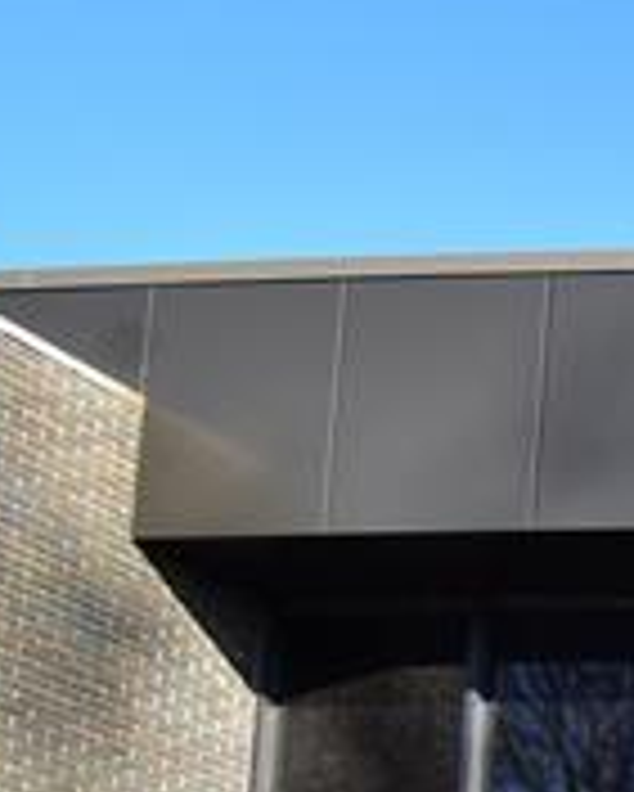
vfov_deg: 19.6
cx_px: 2019
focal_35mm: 82
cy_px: 1251
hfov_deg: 10.6
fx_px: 1922
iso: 400
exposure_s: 1/250
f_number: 10
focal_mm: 10
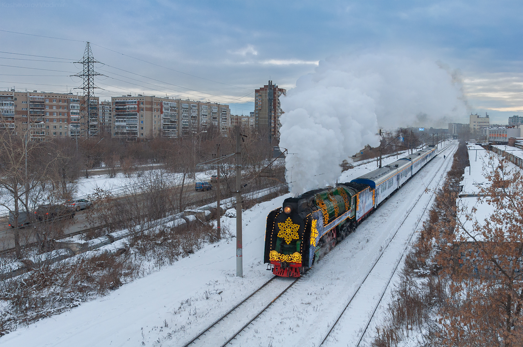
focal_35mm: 36
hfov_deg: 53.2
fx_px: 522
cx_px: 262
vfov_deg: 36.8
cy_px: 174
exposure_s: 1/500
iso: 800
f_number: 7.1
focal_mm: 24
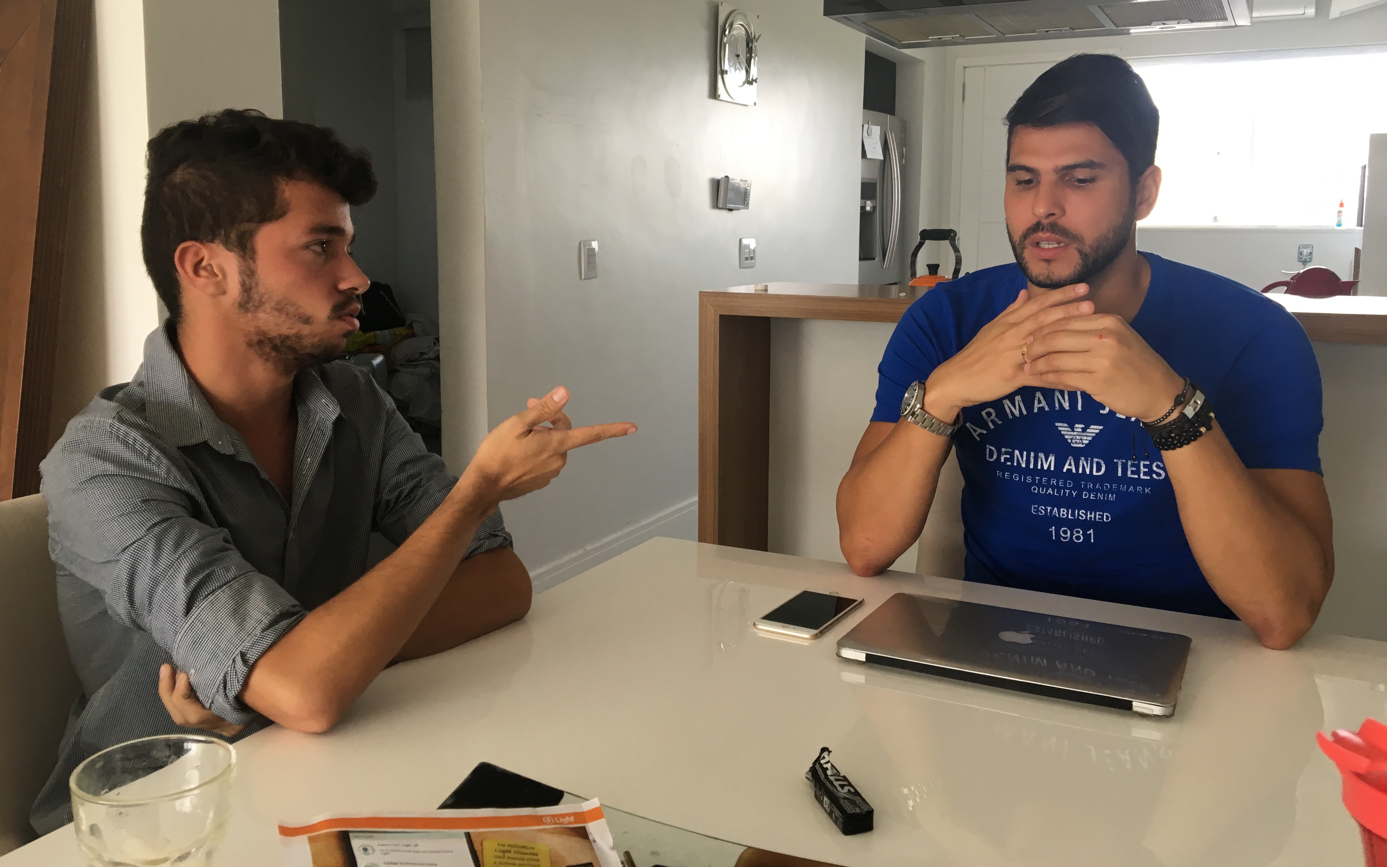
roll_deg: -0.5
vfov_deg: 40.5
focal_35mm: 31
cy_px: 360
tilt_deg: -6.5
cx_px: 694
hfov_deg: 61.2
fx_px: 1172
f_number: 2.2
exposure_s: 1/30
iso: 25
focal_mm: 4.15
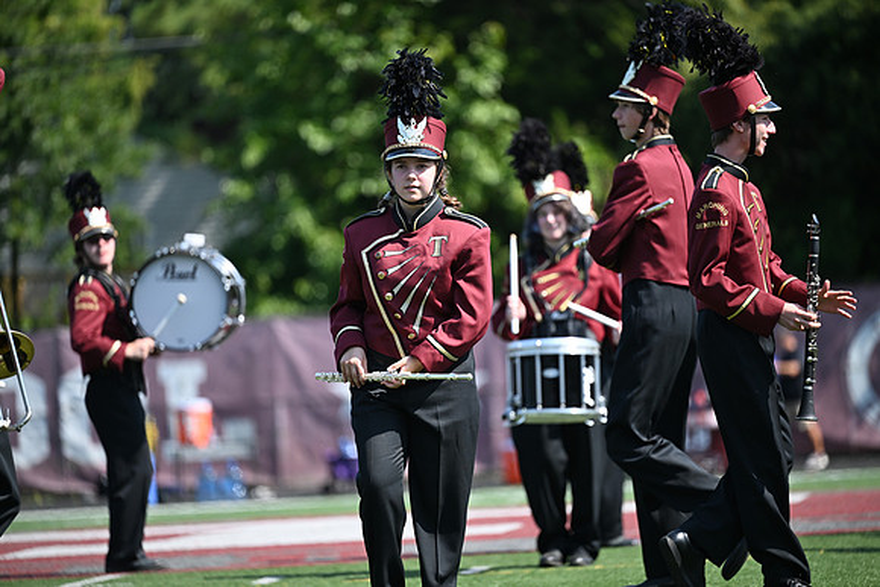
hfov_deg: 10.3
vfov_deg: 6.9
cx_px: 440
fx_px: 4890
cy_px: 294
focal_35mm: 200
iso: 280
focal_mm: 200
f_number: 2.8
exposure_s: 1/2000
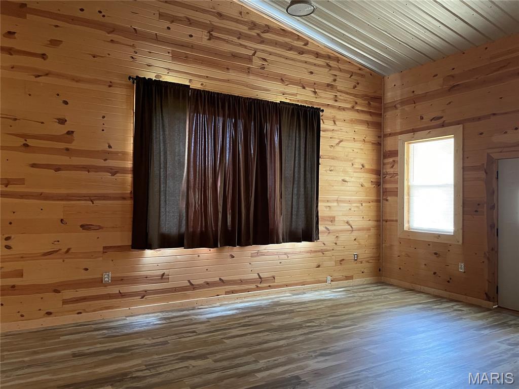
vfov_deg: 53.1
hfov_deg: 67.3
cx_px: 260
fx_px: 390
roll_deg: -0.6
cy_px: 194
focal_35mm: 26
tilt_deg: +1.2
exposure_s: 1/30
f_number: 1.6
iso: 500
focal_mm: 4.2
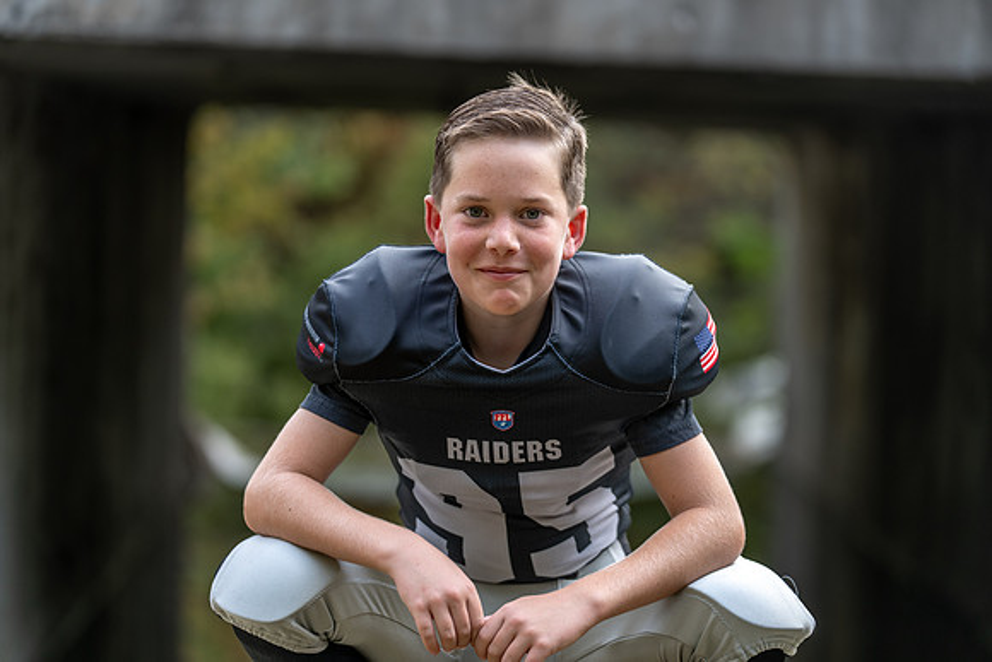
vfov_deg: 11.3
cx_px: 496
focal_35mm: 121
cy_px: 331
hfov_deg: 16.9
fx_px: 3335
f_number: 2.8
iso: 160
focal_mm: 121
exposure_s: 1/320
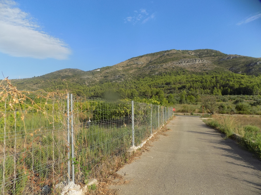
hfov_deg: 73.9
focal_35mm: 23
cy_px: 98
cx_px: 130
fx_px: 173
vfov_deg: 58.9
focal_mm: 4
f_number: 3.1
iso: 80
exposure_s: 1/1000
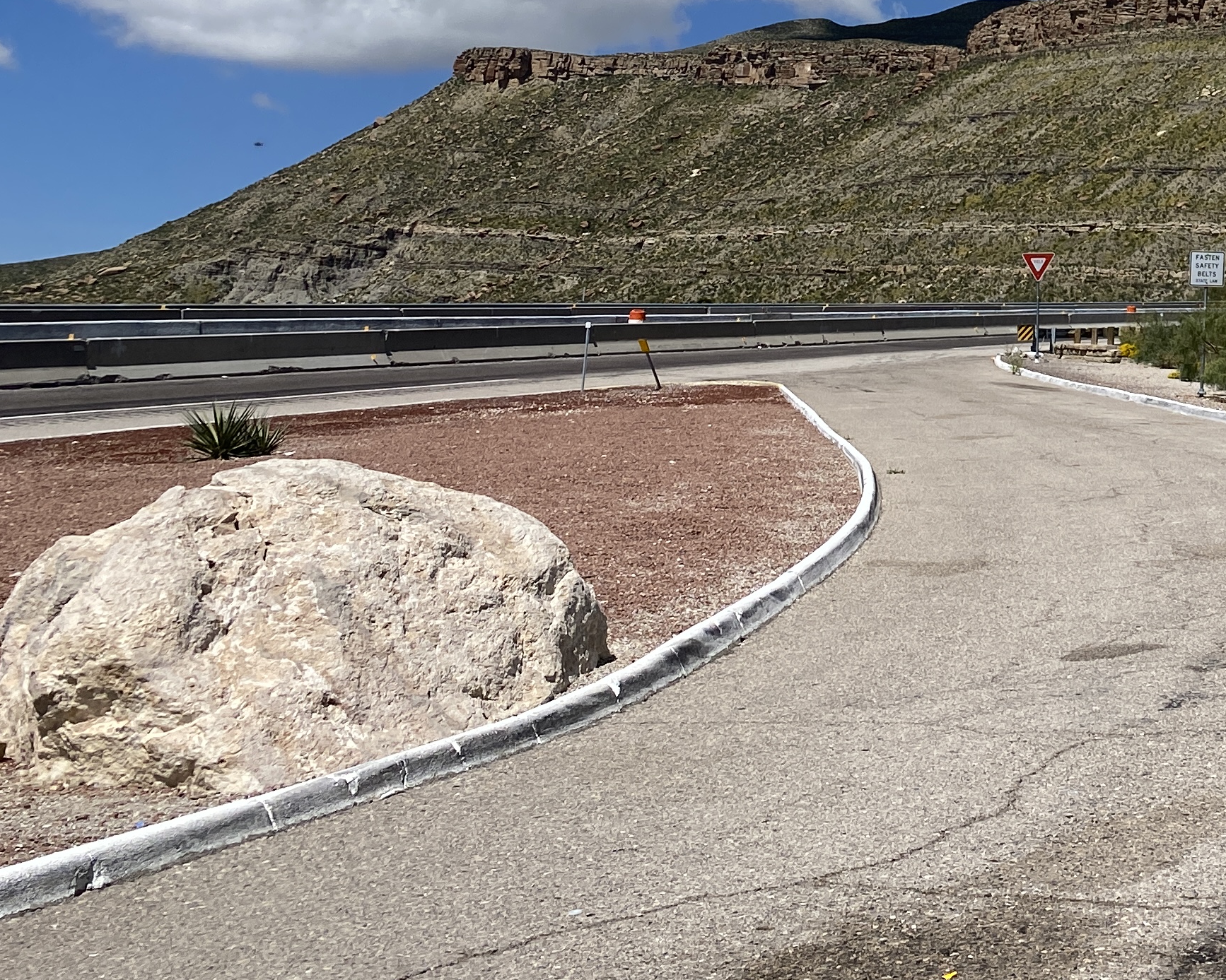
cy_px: -33
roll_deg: -1.1
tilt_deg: +11.9
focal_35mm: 59
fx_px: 2141
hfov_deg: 28.4
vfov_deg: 24.5
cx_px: 1421
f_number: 1.8
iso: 32
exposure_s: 1/7194
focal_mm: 4.25
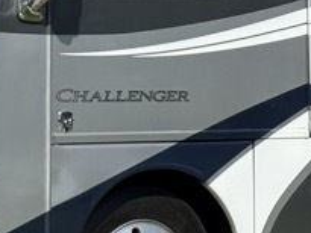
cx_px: 414
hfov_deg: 8.1
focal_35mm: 240
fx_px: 2157
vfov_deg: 6.2
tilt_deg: +5.0
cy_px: 41
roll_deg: -2.1
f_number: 1.78
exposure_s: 1/3891
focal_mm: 6.76
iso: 64
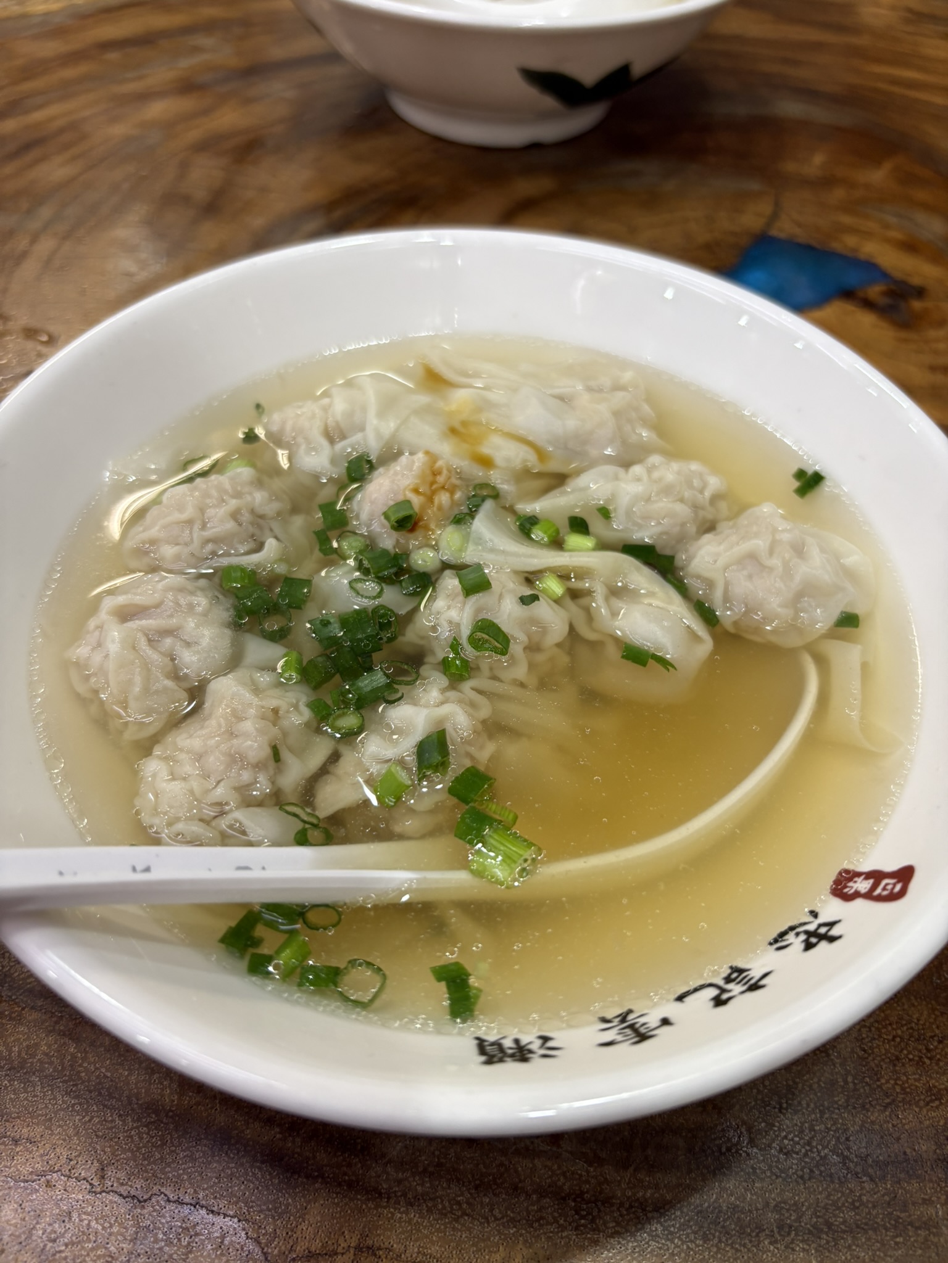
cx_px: 474
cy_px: 632
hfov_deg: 53.1
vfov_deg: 67.3
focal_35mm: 26
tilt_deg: -50.9
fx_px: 949
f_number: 1.6
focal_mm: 5.96
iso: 100
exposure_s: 1/100
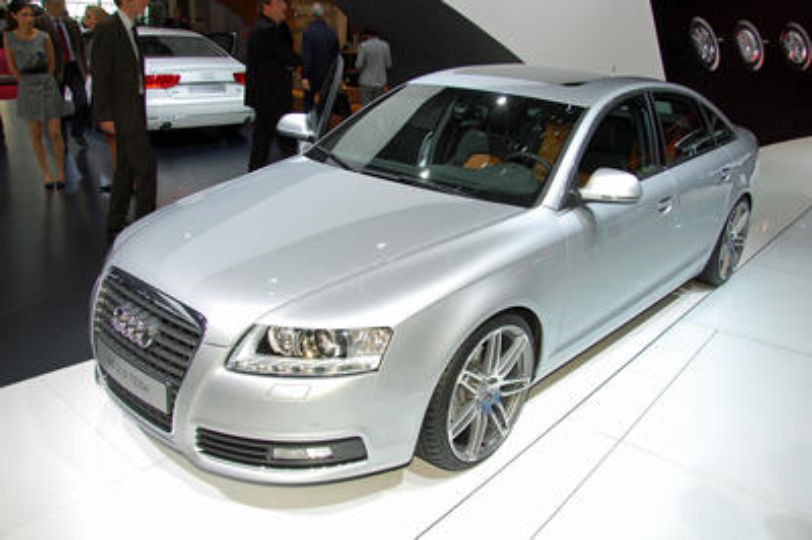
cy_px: 270
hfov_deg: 59.5
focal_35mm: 32
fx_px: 710
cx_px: 406
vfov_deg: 41.6
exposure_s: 1/125
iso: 200
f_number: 5.6
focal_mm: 21
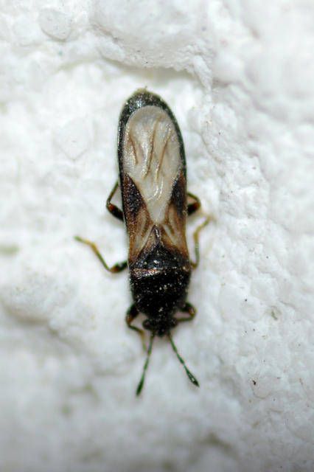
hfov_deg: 9.1
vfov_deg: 13.7
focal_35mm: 150
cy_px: 236
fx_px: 1964
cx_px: 157
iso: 100
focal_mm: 100
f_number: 10
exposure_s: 1/200
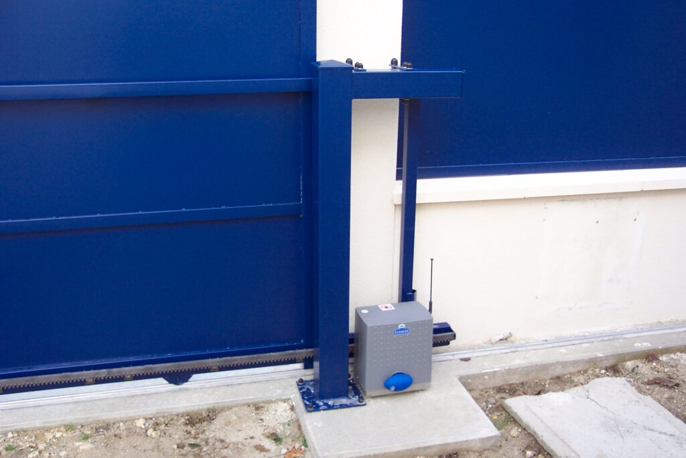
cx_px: 343
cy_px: 229
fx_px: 724
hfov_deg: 50.7
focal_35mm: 38
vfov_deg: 35.1
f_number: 2.8
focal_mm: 8
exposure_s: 1/250
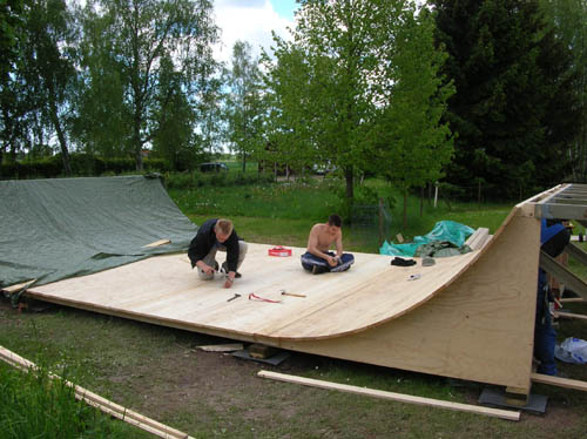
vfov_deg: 40.6
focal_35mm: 35
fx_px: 593
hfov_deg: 52.7
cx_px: 294
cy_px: 220
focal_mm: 5.8
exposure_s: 1/150
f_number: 5.6
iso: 50
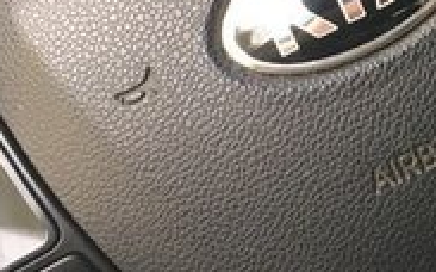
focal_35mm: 111
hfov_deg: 18.5
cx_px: 398
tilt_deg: -31.1
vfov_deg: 11.2
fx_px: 1318
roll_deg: -7.3
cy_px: -168
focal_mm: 4.15
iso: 32
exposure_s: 1/33
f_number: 2.2
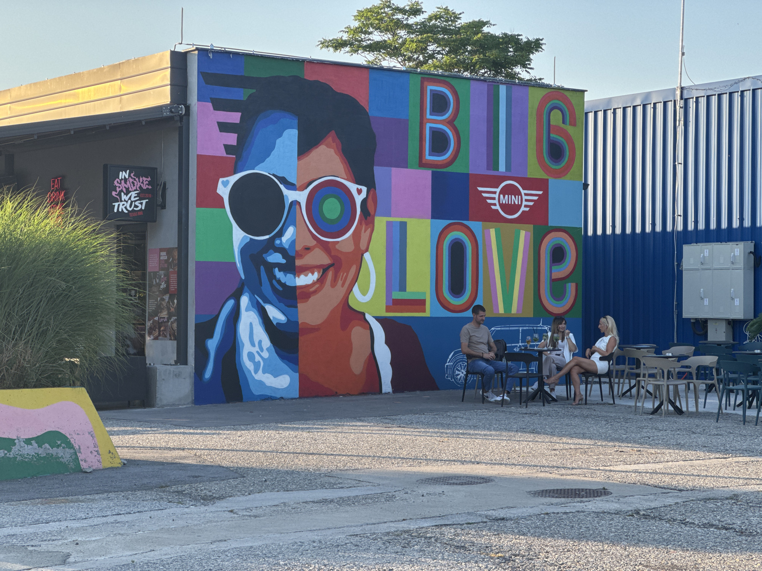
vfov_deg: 19.1
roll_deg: -0.1
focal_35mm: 77
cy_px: 286
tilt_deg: +0.9
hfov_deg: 25.3
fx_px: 1695
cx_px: 381
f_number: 2.8
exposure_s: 1/138
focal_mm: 9
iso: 25
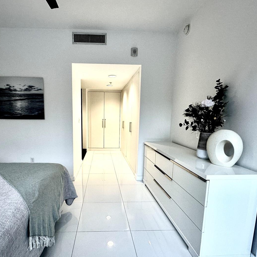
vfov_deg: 77.5
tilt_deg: -8.0
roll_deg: -0.1
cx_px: 108
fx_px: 160
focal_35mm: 19
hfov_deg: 77.1
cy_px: 139
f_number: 2.2
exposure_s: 1/120
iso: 125
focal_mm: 2.22
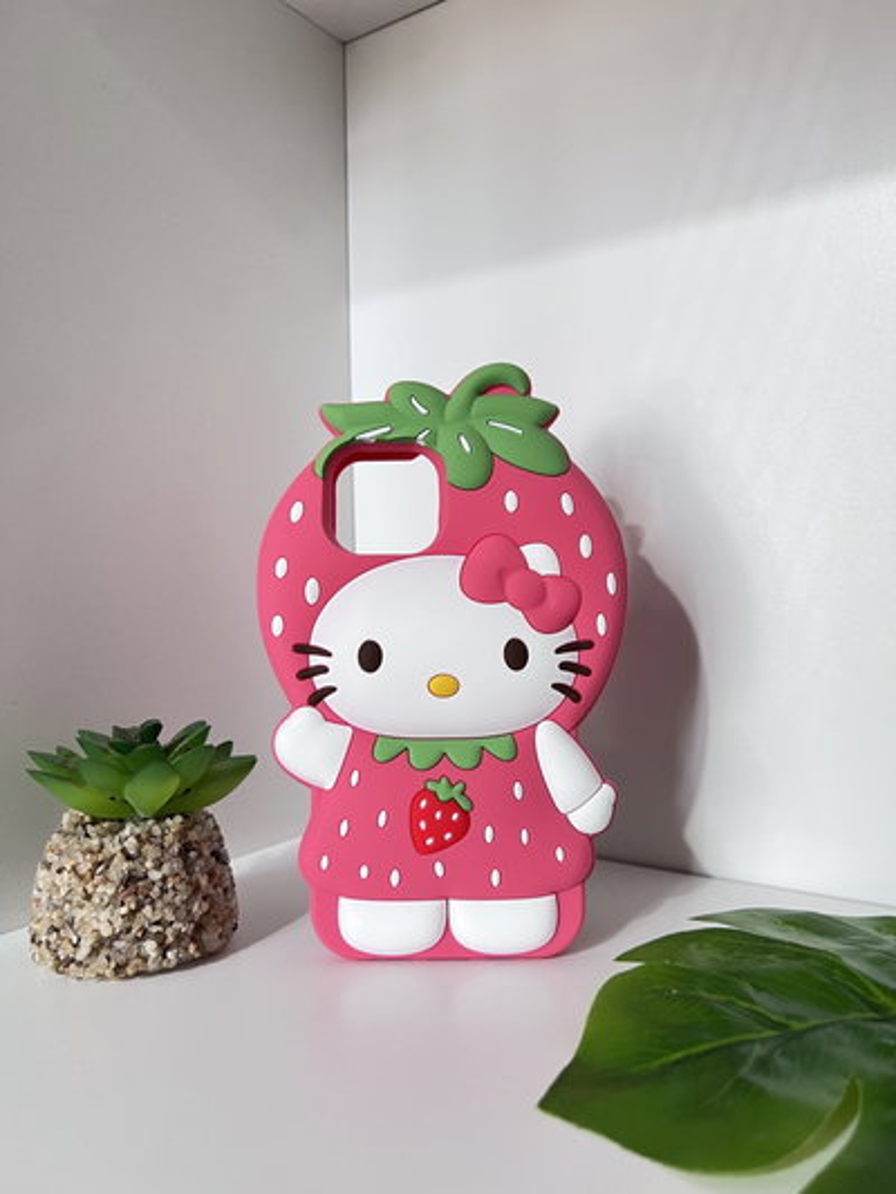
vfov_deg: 67.3
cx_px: 448
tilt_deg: -1.3
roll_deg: +2.8
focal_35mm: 26
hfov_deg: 53.1
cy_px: 597
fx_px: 897
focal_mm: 5.7
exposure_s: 1/50
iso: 160
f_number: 1.5
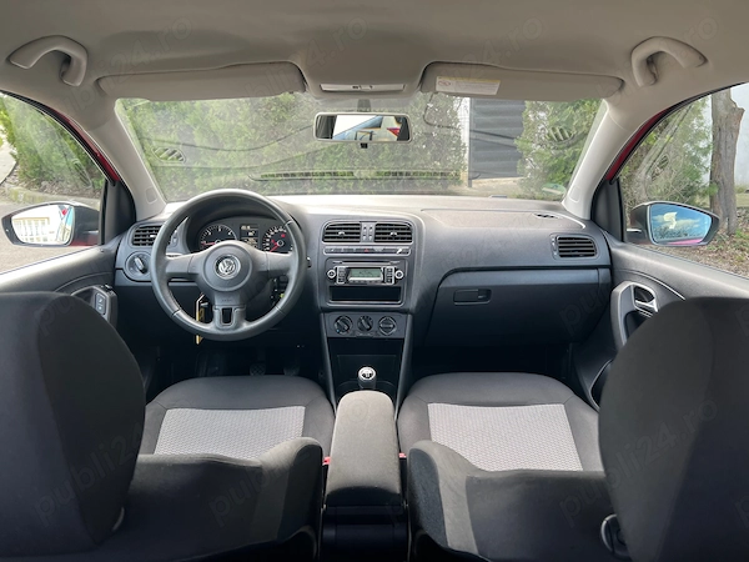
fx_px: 563
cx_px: 374
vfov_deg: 53.1
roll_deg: +2.6
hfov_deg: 67.3
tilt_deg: -15.6
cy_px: 281
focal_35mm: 26
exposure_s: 1/121
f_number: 1.5
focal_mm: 5.7
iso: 64
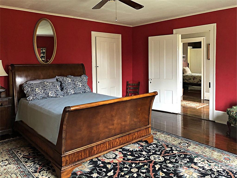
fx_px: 192
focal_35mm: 28
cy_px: 89
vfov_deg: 49.7
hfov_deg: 63.4
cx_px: 118
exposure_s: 1/15
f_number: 1.8
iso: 100
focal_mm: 3.99
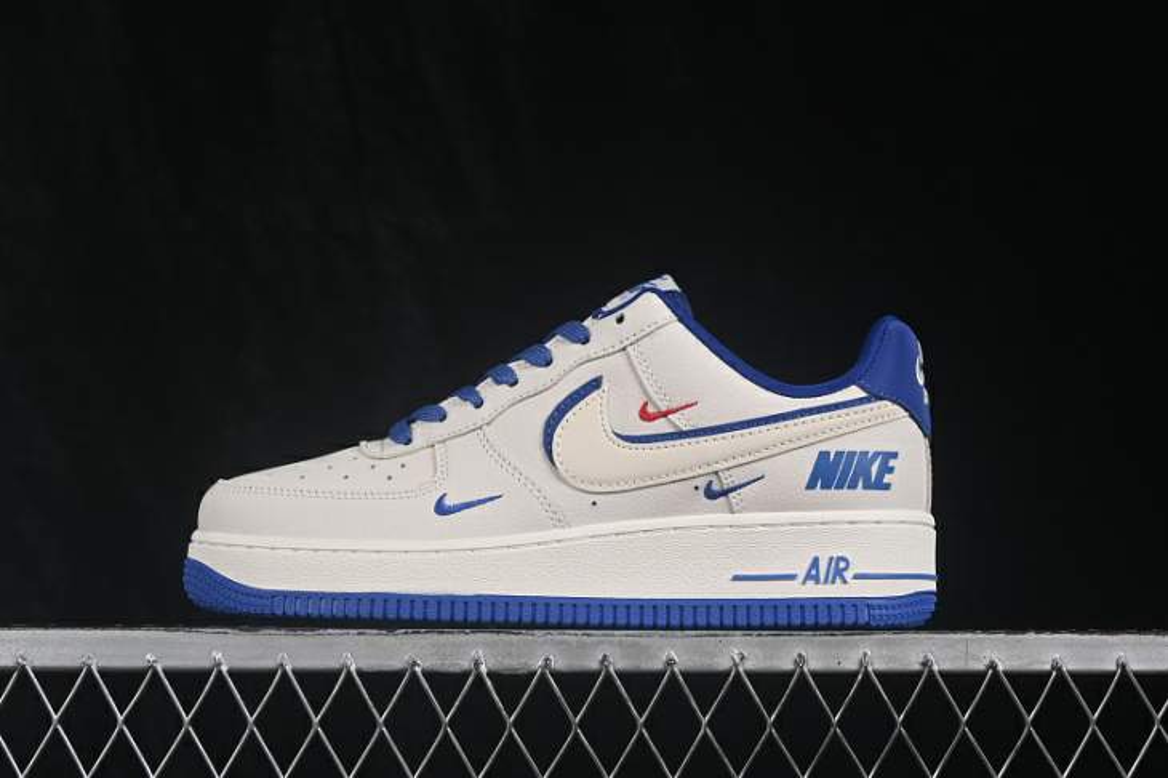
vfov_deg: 18.2
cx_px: 584
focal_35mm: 75
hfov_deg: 27.0
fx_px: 2432
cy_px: 389
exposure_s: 1/80
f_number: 8
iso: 160
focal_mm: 50
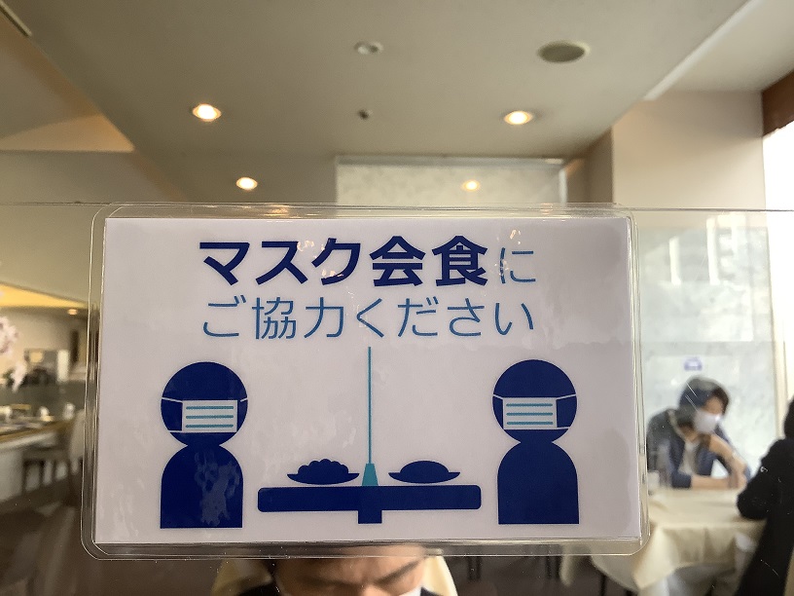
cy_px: 298
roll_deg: -0.1
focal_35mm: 31
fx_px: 711
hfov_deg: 58.4
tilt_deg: +4.3
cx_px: 397
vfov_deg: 45.4
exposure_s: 1/100
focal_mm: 3.3
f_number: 2.4
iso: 64
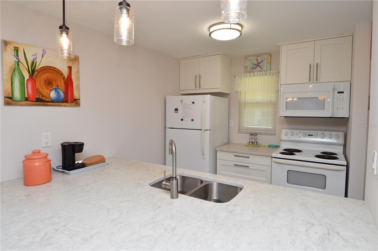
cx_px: 189
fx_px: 189
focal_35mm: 18
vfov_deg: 67.3
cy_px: 126
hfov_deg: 90.1
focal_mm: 12
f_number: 5.6
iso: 400
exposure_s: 1/125
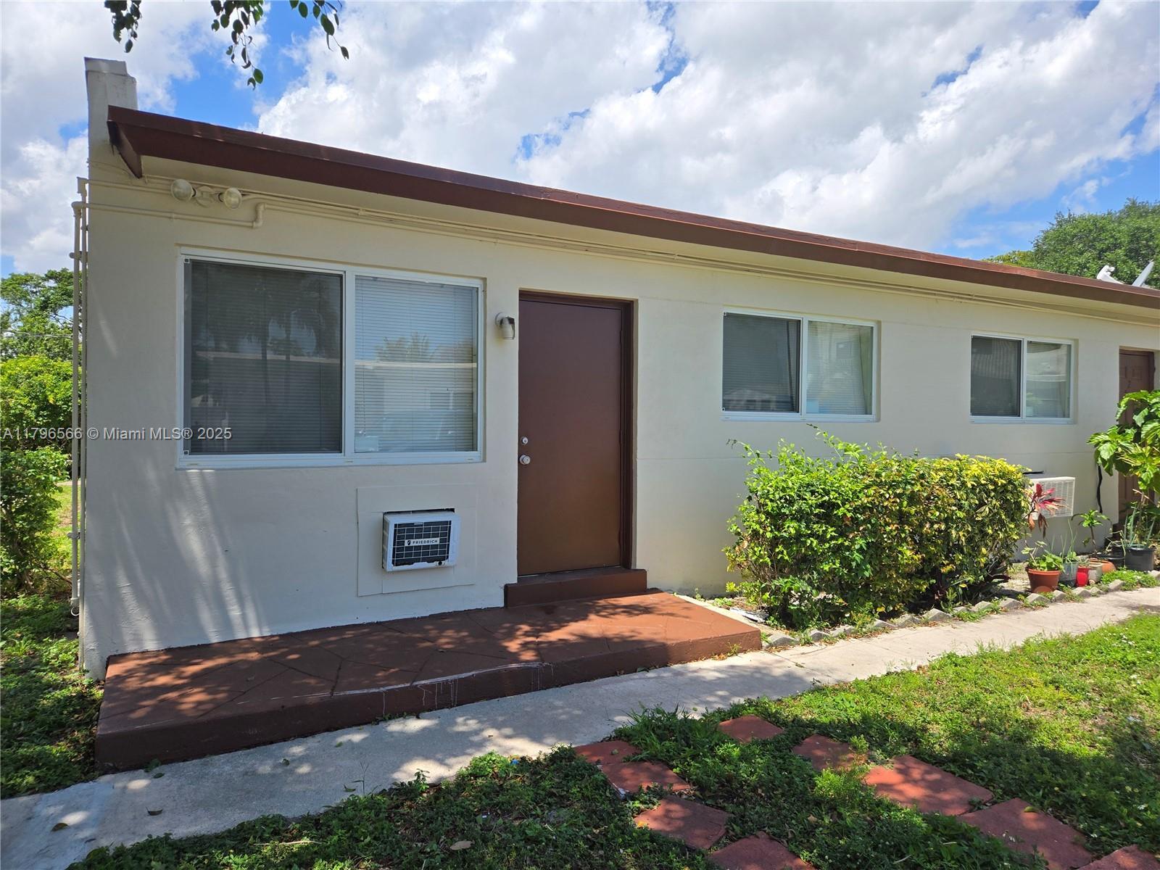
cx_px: 580
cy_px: 435
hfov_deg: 73.9
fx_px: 771
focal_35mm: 23
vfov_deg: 58.9
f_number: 1.8
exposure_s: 1/2921
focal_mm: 5.4
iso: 50
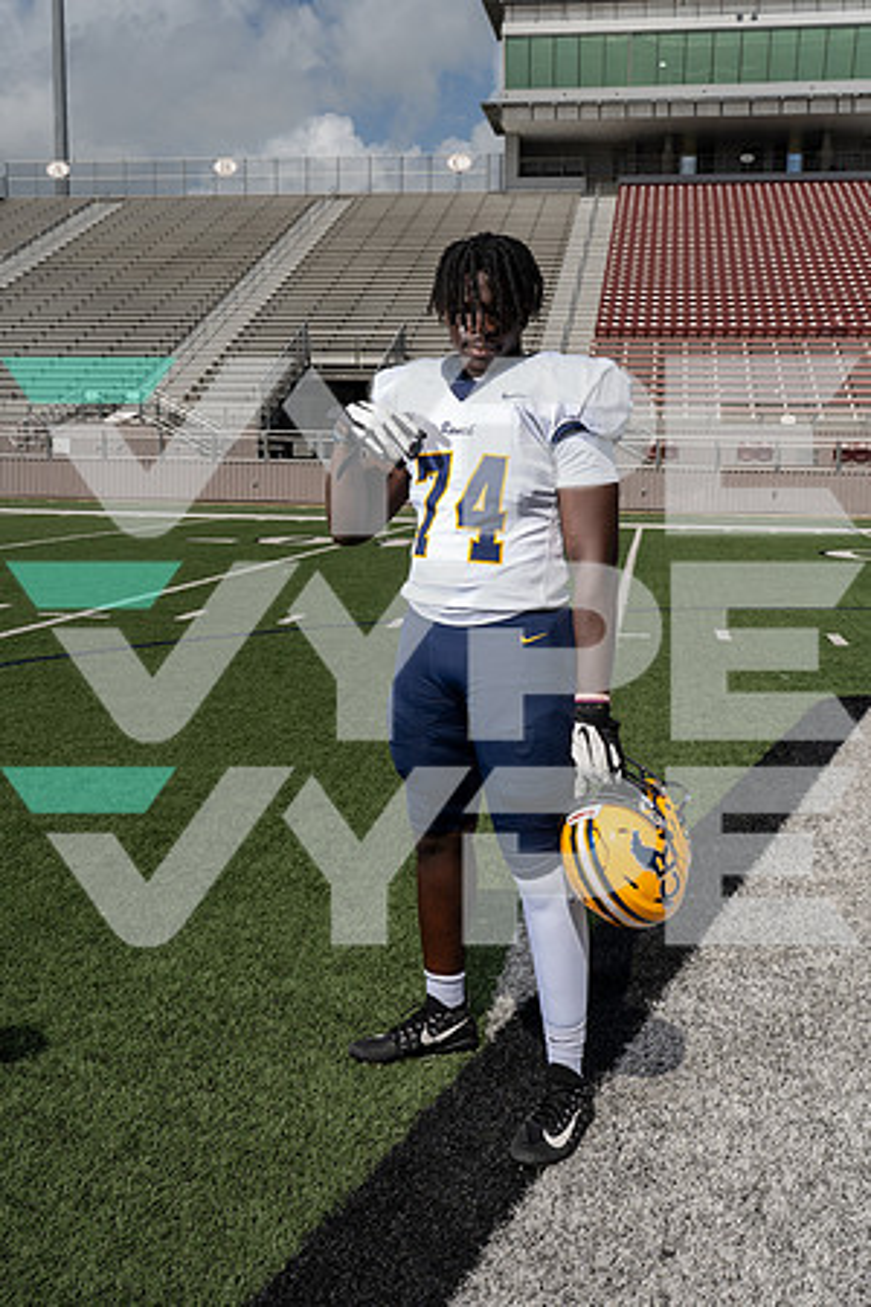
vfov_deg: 53.1
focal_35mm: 36
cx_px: 436
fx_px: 1306
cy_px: 654
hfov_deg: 36.9
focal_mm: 36
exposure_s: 1/250
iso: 100
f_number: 11
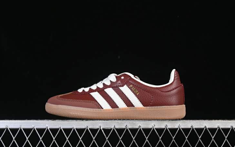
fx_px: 493
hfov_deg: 26.8
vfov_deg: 17.0
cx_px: 118
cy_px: 71
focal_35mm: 77
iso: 160
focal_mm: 50
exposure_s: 1/80
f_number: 7.1
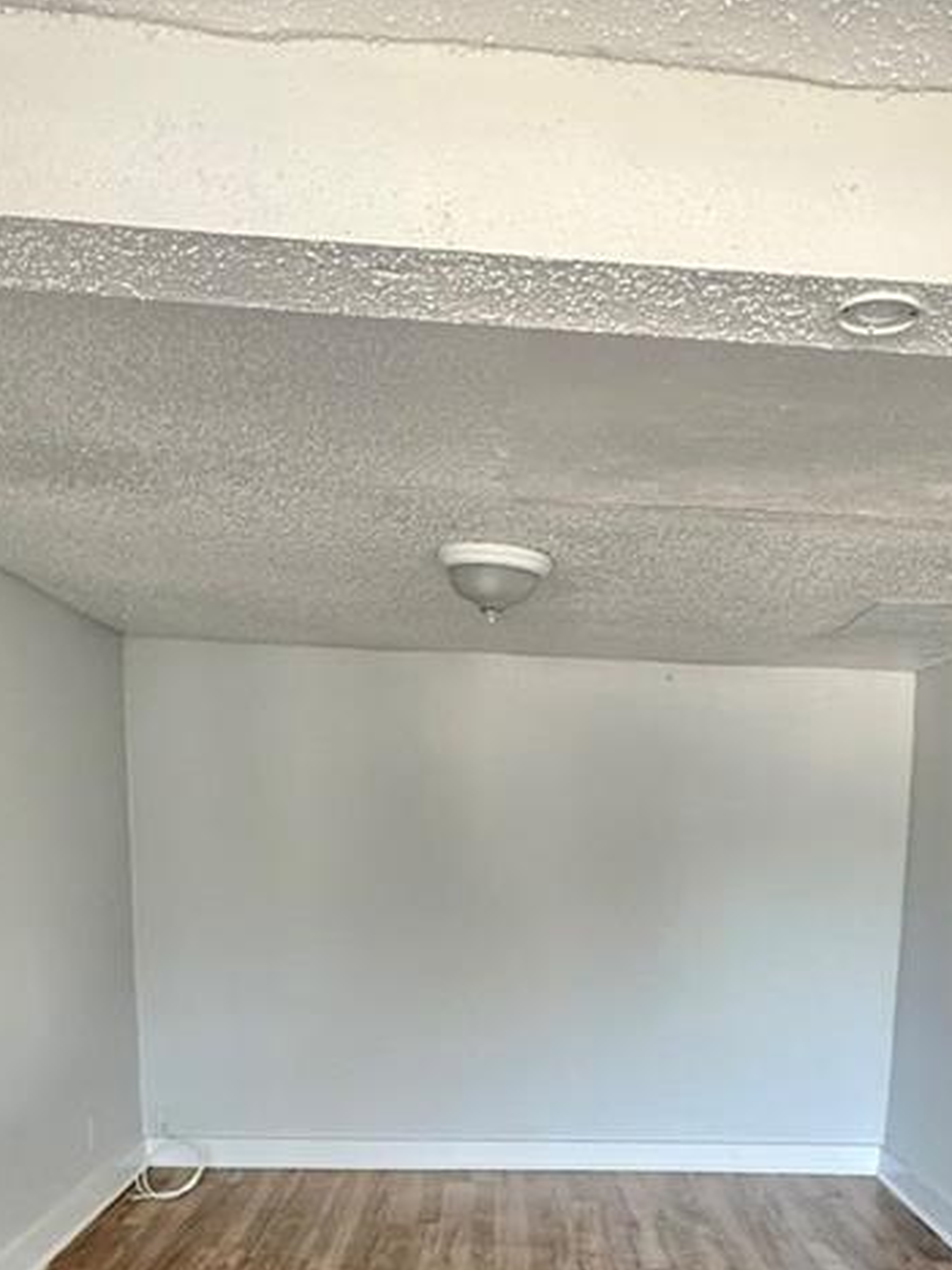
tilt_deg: -9.9
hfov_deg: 39.4
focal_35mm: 36
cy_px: 1080
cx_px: 598
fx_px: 1321
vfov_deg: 47.5
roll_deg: -0.6
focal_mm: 2.22
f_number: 2.2
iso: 250
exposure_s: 1/99
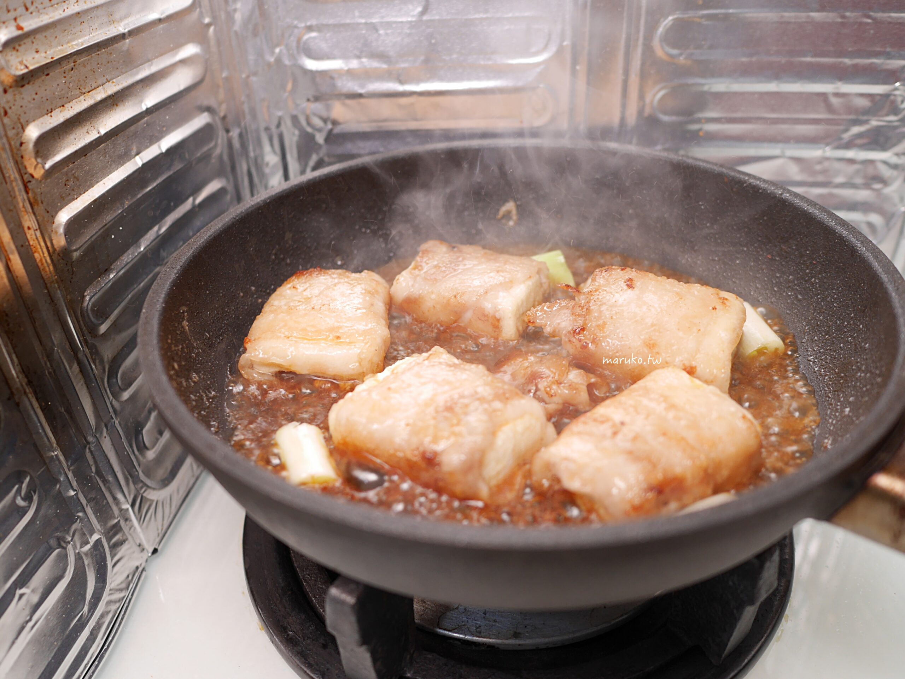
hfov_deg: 59.9
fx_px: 785
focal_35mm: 30
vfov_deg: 46.8
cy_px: 340
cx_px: 452
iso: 320
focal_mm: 15
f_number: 2.5
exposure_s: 1/60
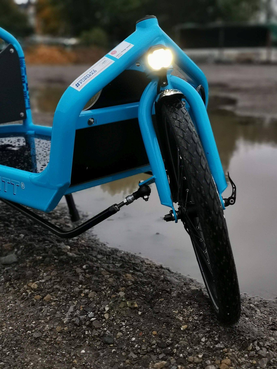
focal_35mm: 54
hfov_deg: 27.0
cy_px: 184
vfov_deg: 35.5
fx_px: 576
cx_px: 138
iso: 160
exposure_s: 1/50
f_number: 4
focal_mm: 5.58
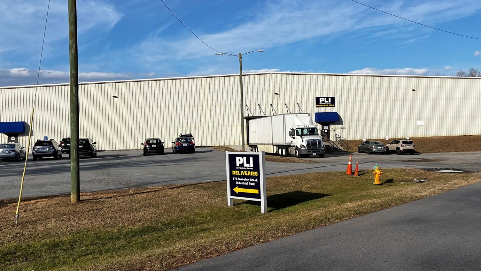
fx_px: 536
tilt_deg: -2.0
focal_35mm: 42
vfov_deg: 28.4
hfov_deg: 48.4
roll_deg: +1.8
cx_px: 246
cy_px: 136
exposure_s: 1/5319
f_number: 1.6
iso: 50
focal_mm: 5.1
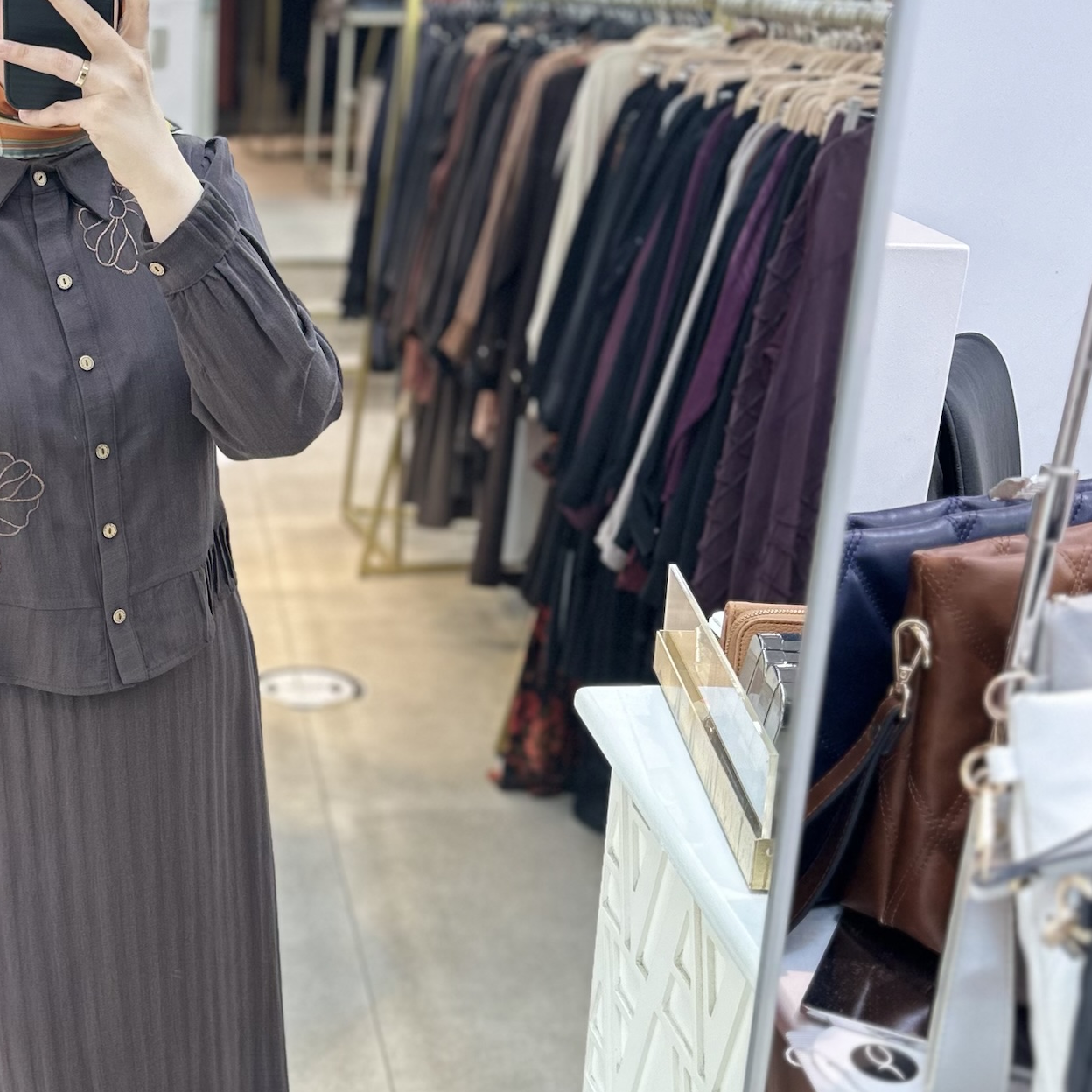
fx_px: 1820
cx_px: 162
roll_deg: -1.4
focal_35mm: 51
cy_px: 667
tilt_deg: -21.8
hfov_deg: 32.1
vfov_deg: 33.3
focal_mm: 6.86
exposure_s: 1/121
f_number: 1.78
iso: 160
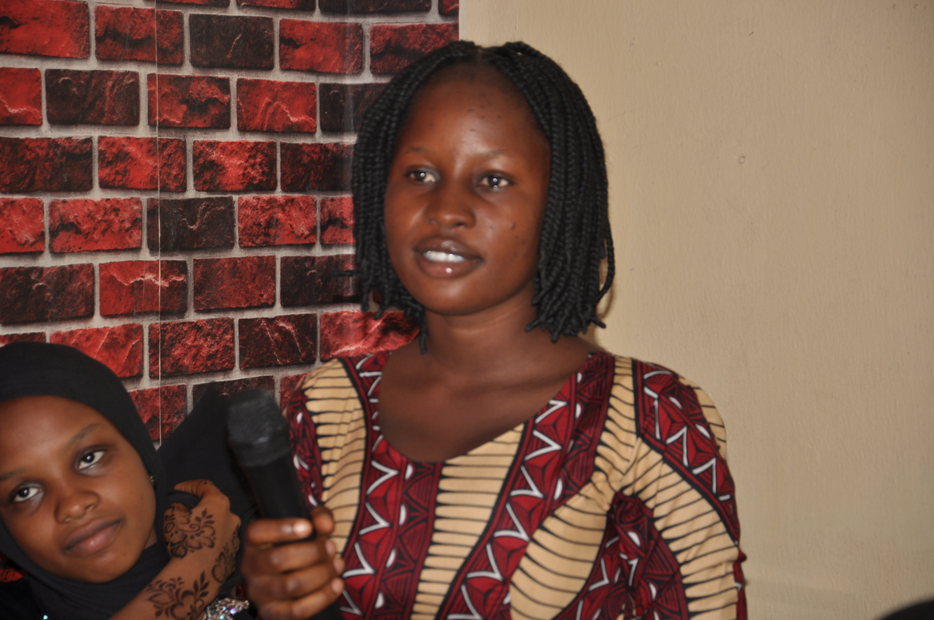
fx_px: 4081
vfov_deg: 8.7
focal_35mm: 158
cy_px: 310
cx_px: 467
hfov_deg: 13.1
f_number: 5.6
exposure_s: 1/60
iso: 200
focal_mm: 105
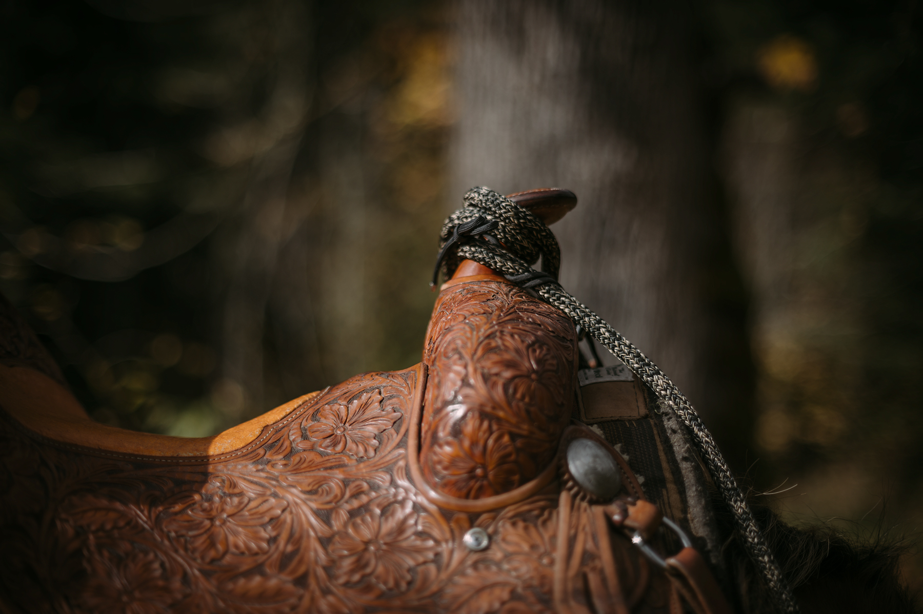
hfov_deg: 39.6
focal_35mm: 50
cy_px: 307
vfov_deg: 27.0
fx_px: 1281
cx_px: 462
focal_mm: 50
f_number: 1.4
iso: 50
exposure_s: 1/4000
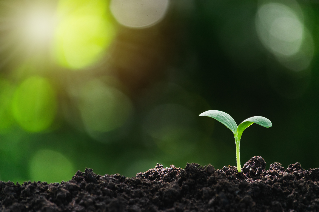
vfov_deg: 4.2
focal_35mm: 330
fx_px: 2924
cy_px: 106
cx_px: 160
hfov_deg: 6.2
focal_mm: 220
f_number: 5.3
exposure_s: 1/60
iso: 200
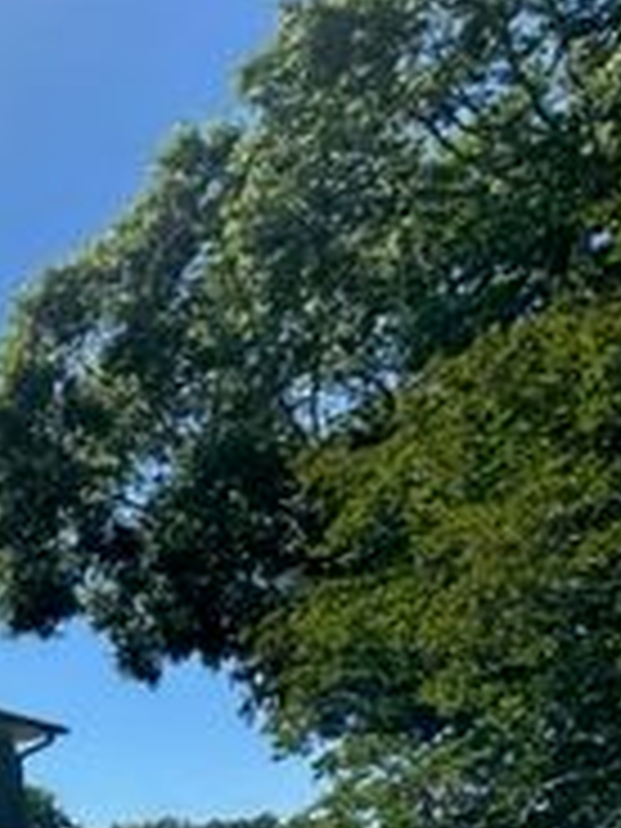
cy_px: 821
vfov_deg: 42.5
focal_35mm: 38
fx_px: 909
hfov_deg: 22.9
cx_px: -468
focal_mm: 2.22
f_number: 2.2
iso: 50
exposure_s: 1/1667
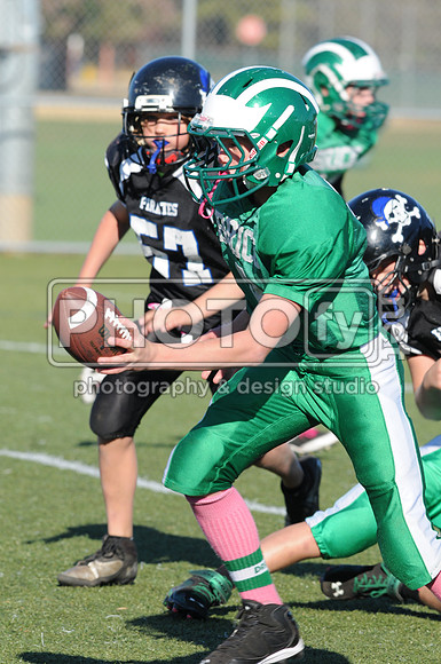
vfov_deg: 4.6
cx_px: 220
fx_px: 8293
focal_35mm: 450
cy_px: 332
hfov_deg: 3.0
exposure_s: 1/500
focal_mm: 300
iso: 200
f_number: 7.1
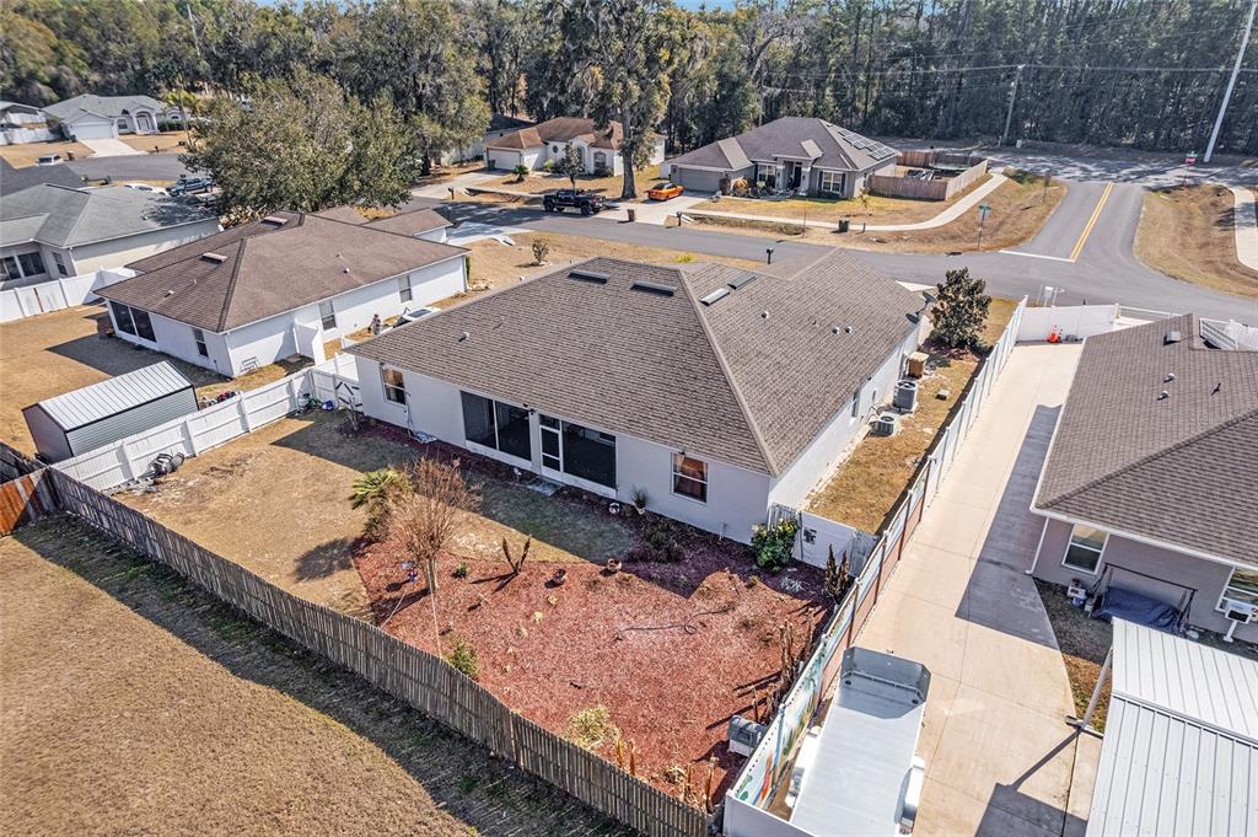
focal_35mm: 22
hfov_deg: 78.6
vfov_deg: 57.1
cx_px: 629
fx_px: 768
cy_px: 418
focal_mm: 8.38
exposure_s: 1/2000
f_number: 2.8
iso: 150
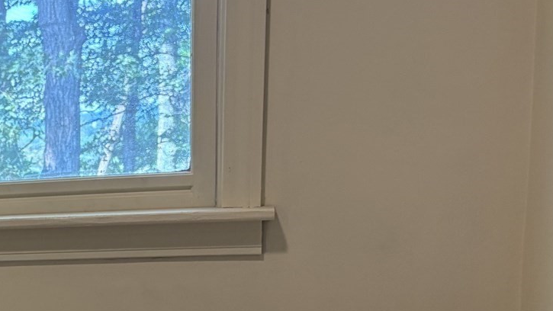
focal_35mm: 80
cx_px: -211
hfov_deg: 22.9
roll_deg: +3.8
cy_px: 364
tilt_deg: -10.2
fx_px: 1173
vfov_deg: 14.7
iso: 125
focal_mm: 5.96
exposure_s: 1/60
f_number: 1.6
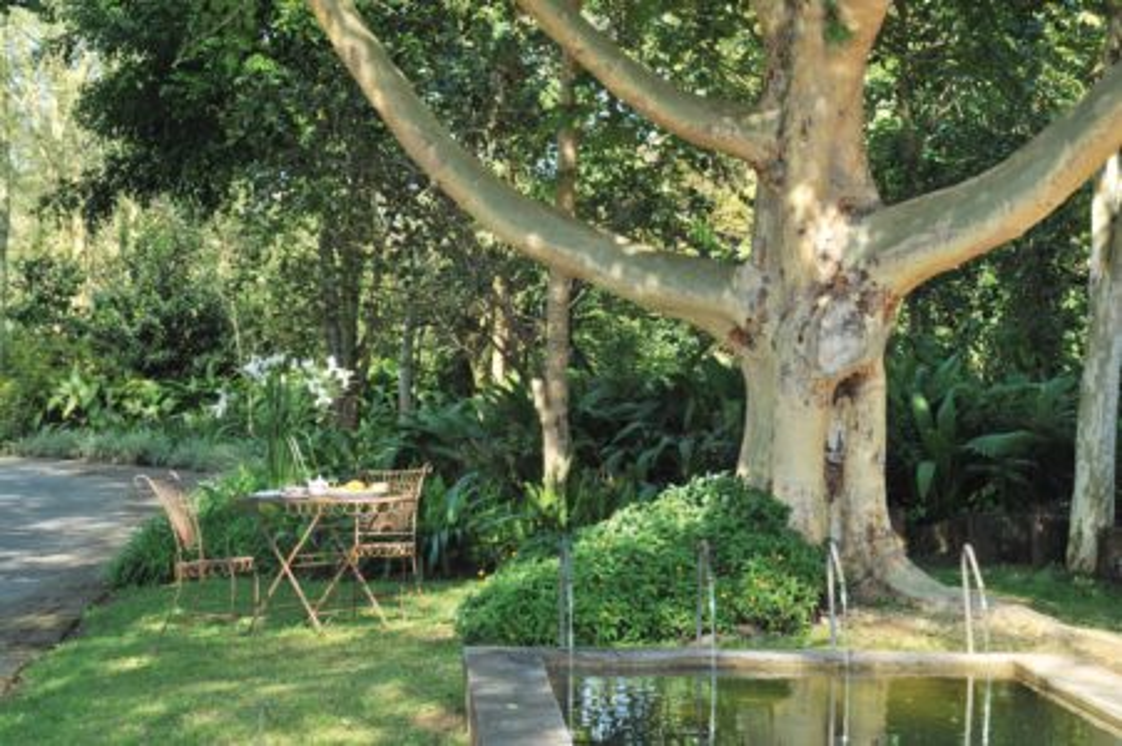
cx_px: 561
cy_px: 373
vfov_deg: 17.5
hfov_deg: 26.0
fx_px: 2429
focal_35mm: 78
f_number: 18
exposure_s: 1/25
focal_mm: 78
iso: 800
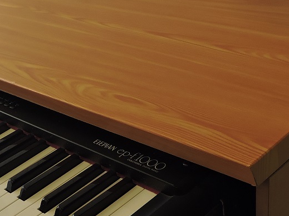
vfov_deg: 22.4
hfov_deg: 29.9
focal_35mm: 64
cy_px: 194
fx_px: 534
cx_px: 82
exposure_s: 1/30
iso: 140
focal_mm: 4.3
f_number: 3
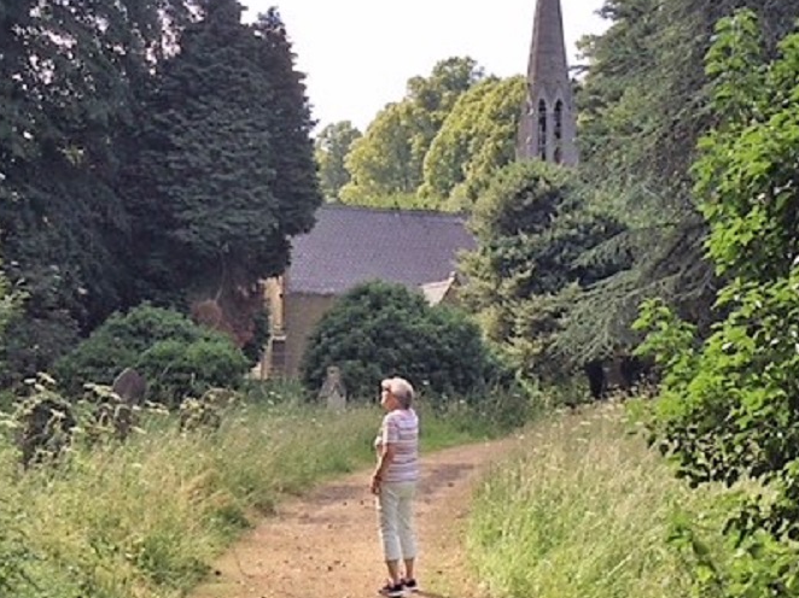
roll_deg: -0.9
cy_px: 298
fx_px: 1154
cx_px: 409
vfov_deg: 29.1
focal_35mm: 50
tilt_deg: +4.9
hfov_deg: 38.2
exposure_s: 1/529
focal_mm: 3.3
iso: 25
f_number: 2.4
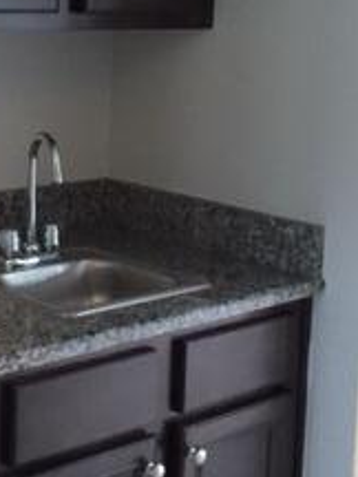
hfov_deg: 17.1
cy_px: 106
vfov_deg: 22.5
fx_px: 1186
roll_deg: +0.1
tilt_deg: -4.3
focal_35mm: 86
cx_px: 113
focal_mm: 4.15
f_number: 2.2
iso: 100
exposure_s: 1/4
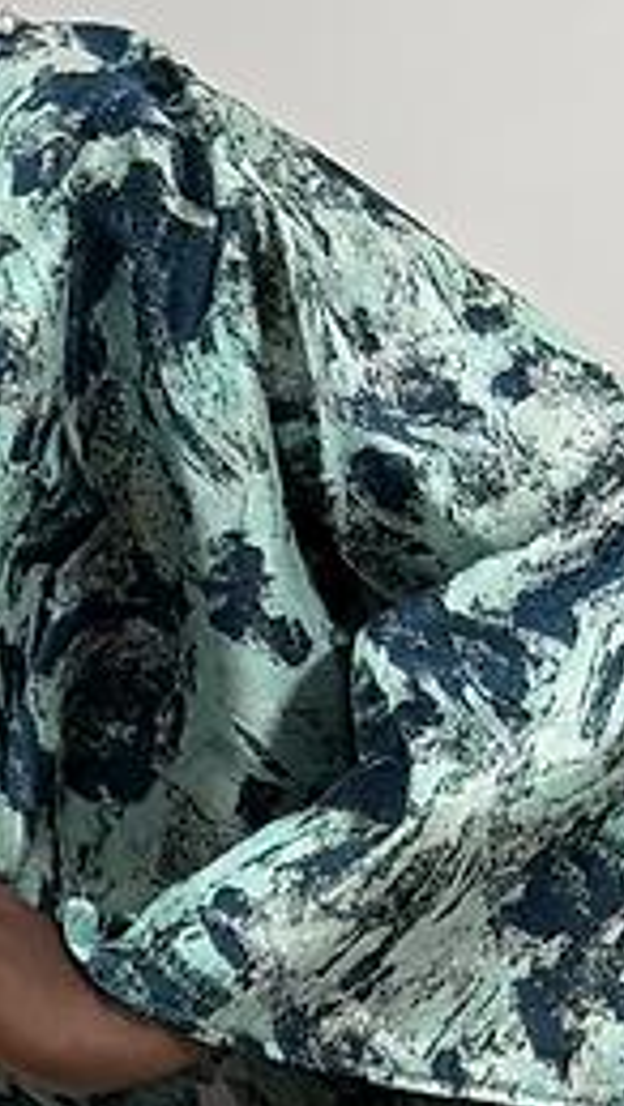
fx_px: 7107
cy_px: 1708
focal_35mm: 242
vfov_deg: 8.7
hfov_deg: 4.9
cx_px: -615
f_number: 1.78
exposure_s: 1/100
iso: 64
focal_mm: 6.76
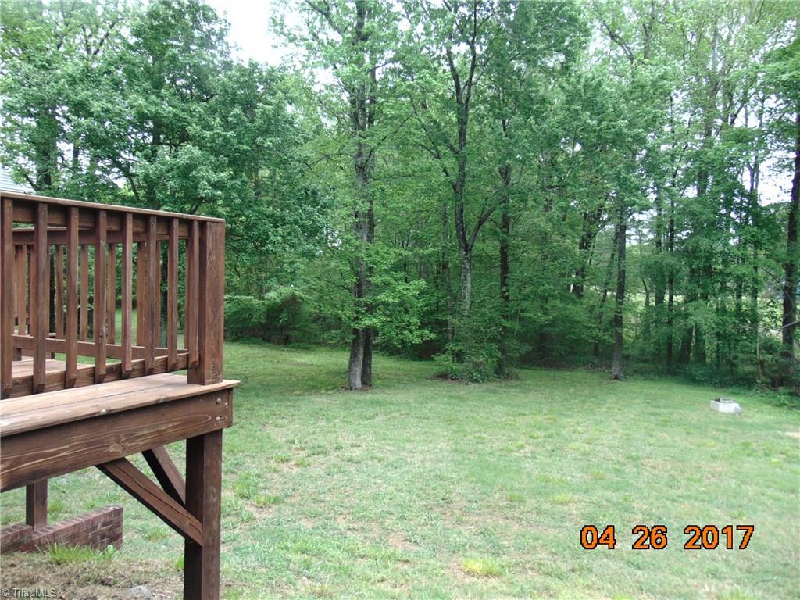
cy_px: 300
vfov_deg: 54.9
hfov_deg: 69.4
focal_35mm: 25
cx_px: 400
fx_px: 578
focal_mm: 4.5
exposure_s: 1/125
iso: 80
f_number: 3
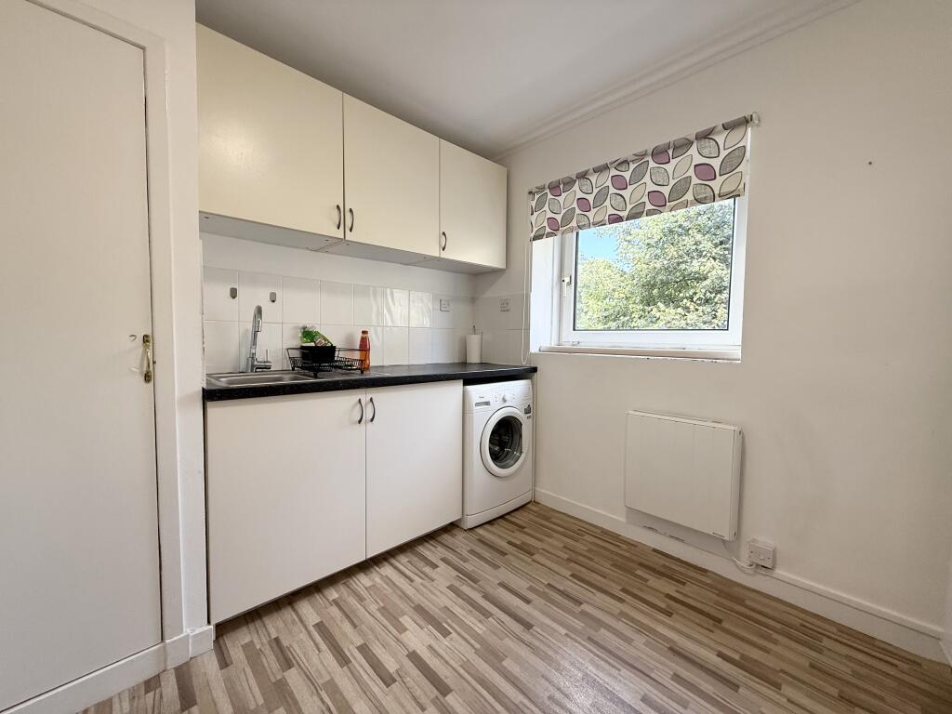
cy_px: 357
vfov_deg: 85.7
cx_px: 476
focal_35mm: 14
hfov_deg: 102.1
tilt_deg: -2.4
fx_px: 385
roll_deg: -0.3
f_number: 2.2
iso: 125
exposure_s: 1/100
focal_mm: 2.22
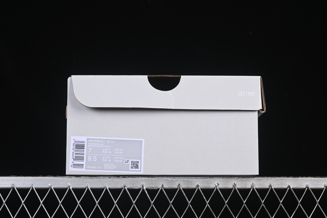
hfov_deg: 27.0
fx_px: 681
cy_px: 109
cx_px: 164
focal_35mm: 75
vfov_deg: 18.2
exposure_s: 1/80
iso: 160
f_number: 8
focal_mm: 50
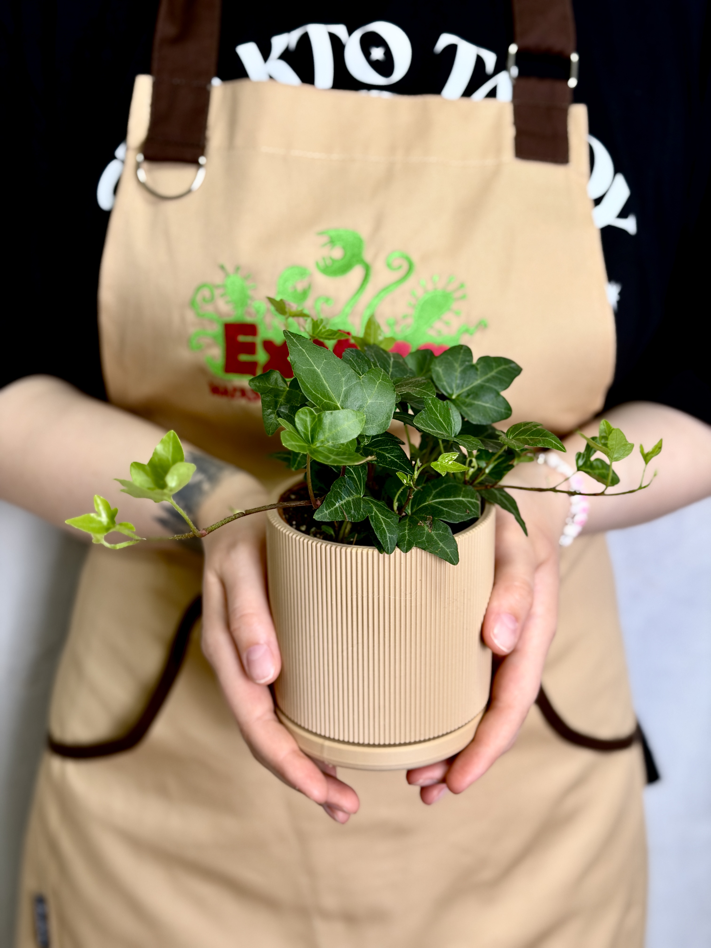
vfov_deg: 39.7
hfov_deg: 30.3
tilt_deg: -14.9
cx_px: 356
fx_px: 1315
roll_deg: -1.2
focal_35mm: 48
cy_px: 474
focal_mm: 6.76
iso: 50
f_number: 1.78
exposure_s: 1/146
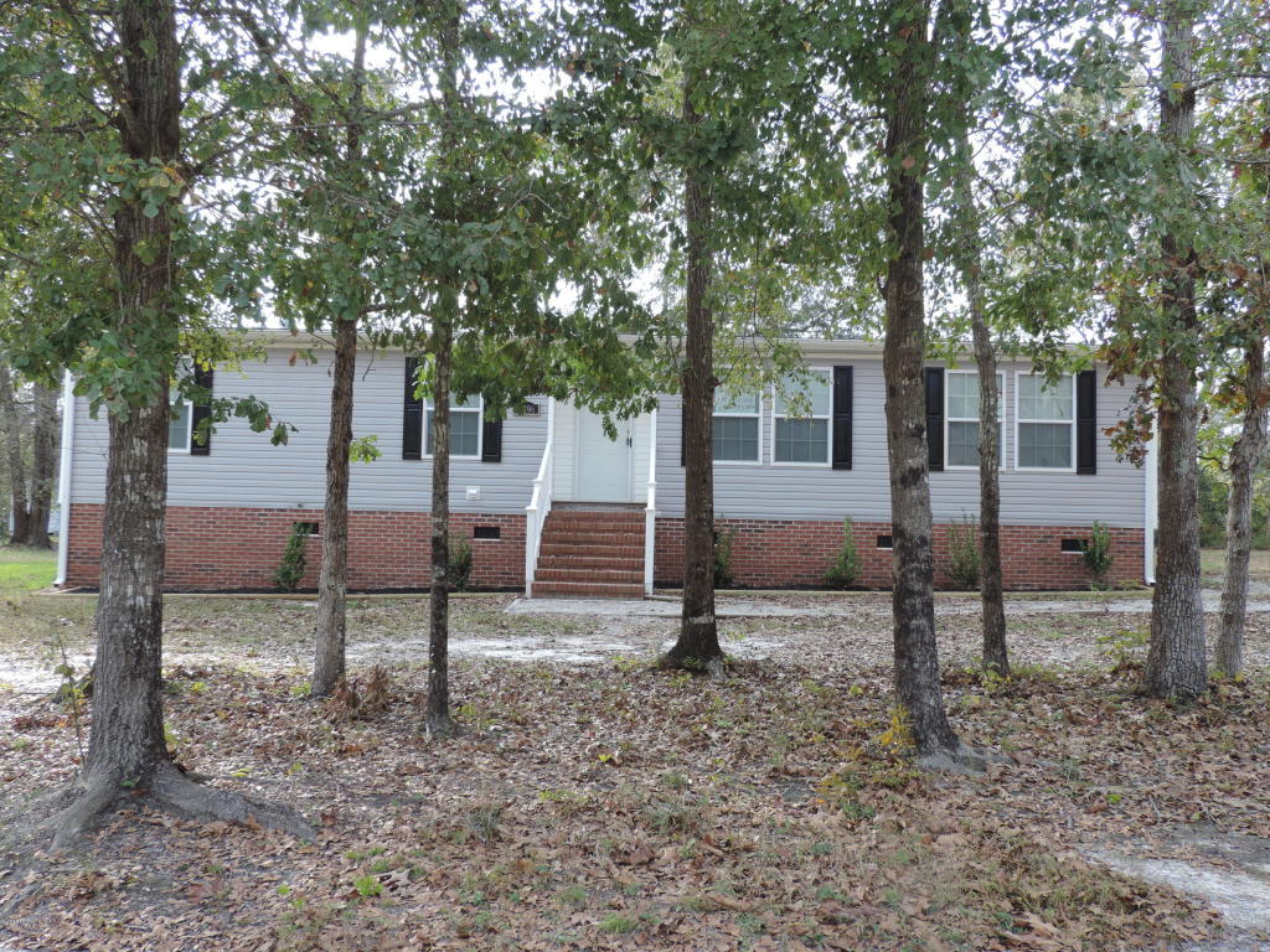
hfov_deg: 55.4
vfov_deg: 42.9
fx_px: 1211
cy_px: 476
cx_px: 635
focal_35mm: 33
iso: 80
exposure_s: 1/100
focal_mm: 5.8
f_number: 3.2
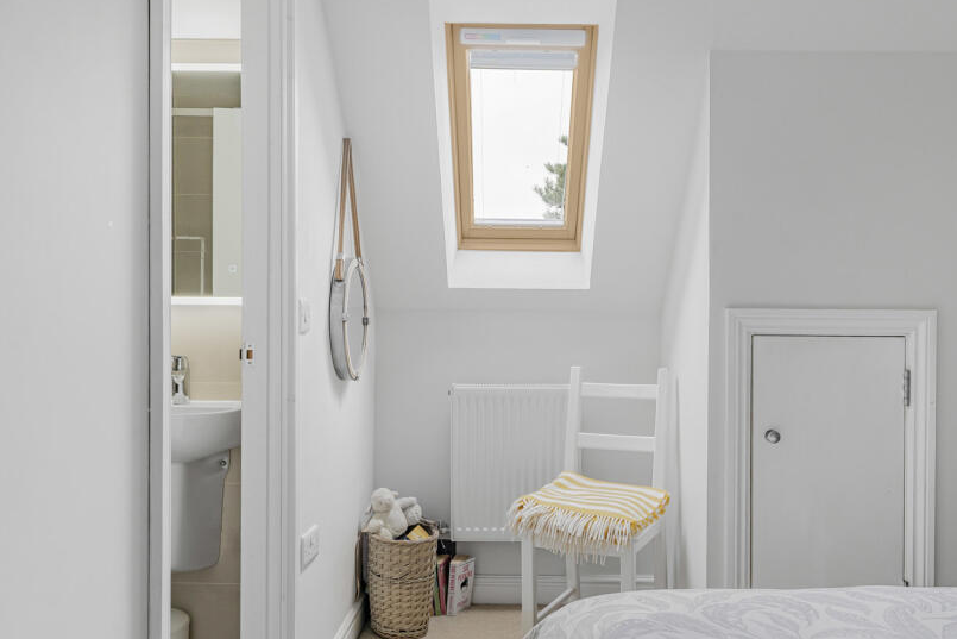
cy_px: 333
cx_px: 514
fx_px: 761
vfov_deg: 45.5
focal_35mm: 29
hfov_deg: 64.2
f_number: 9
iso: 400
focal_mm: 22.5
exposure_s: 1/20
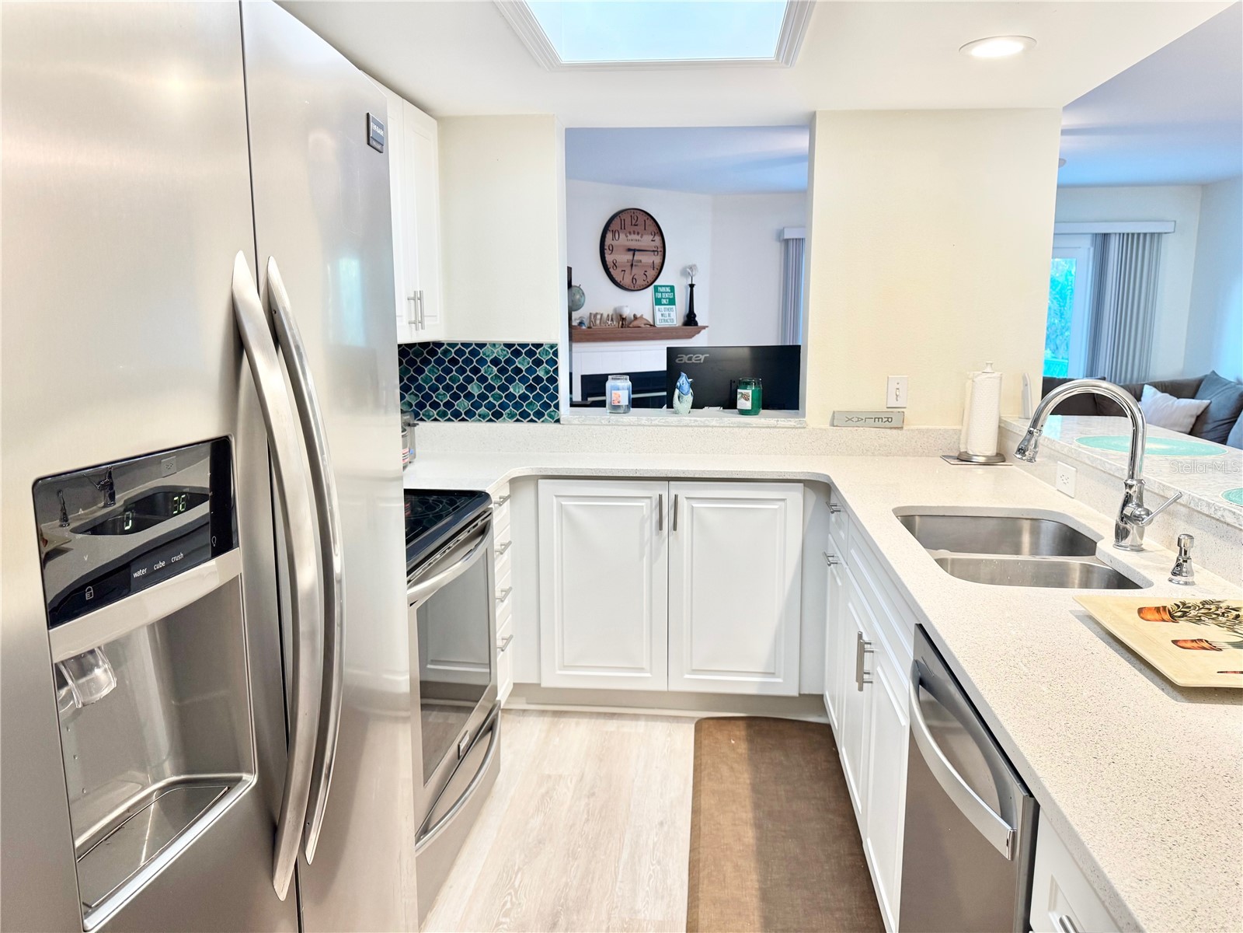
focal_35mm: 24
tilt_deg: -10.4
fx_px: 862
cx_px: 622
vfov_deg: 56.8
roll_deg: +0.6
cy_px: 466
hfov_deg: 71.6
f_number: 1.78
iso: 125
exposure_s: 1/60
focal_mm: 6.76
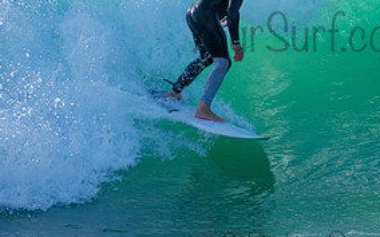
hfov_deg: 1.7
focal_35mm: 1250
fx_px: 12935
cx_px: 325
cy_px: 21
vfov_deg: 1.0
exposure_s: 1/2000
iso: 360
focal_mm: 400
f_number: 5.6
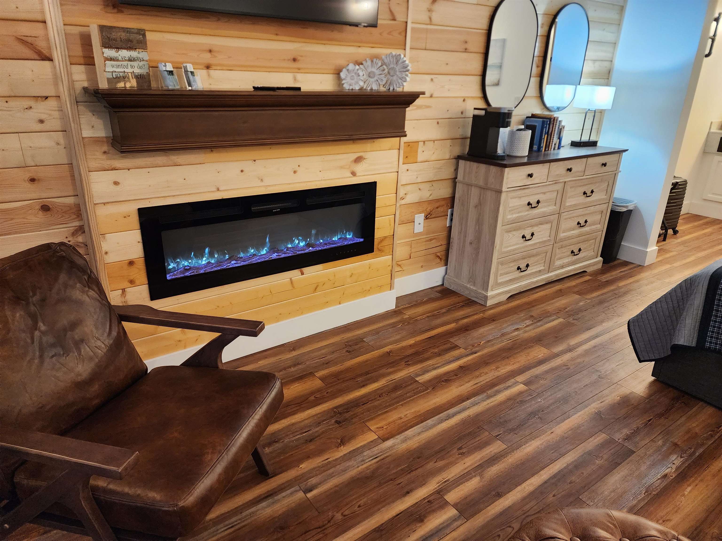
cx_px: 361
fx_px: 480
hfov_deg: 73.9
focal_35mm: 23
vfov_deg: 58.9
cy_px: 270
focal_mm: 6.4
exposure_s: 1/120
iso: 800
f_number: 1.8
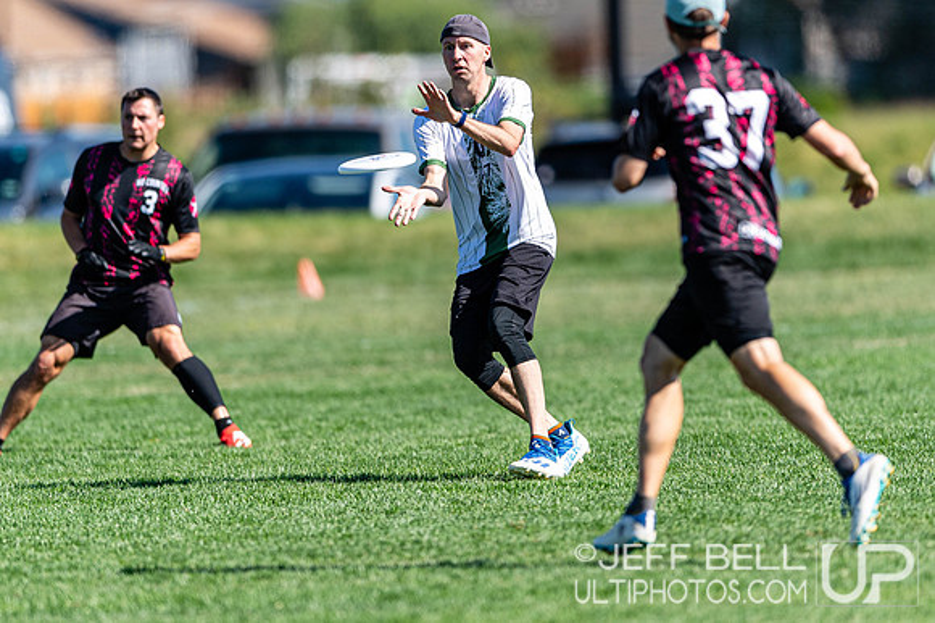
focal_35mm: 648
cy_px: 243
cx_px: 473
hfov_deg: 3.2
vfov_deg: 2.1
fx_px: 16813
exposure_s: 1/2000
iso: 140
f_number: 2.8
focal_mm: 400
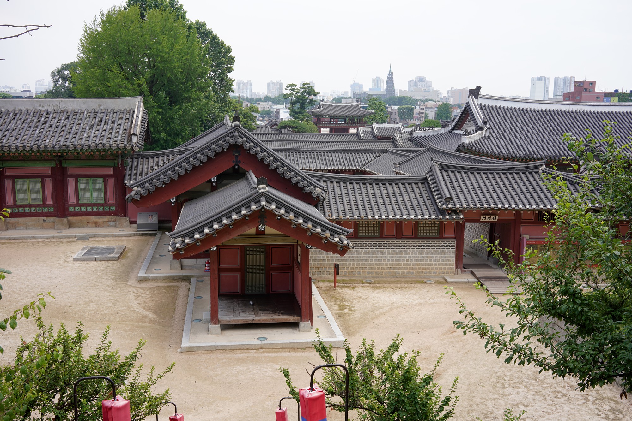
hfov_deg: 54.4
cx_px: 316
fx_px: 614
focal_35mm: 35
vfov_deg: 37.9
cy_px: 210
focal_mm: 35
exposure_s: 1/125
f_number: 10
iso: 200
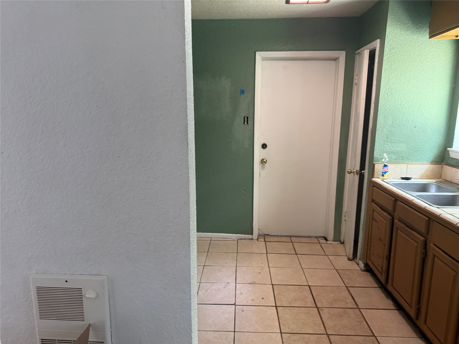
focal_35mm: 24
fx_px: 318
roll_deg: +0.0
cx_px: 230
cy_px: 172
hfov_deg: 71.6
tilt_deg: -11.4
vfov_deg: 56.8
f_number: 1.78
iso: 400
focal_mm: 6.76
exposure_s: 1/60
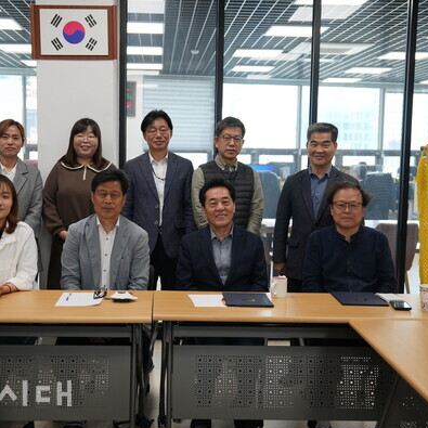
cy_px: 216
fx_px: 685
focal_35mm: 49
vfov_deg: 34.7
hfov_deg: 34.6
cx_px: 185
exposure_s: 1/60
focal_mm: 38
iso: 100
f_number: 2.8
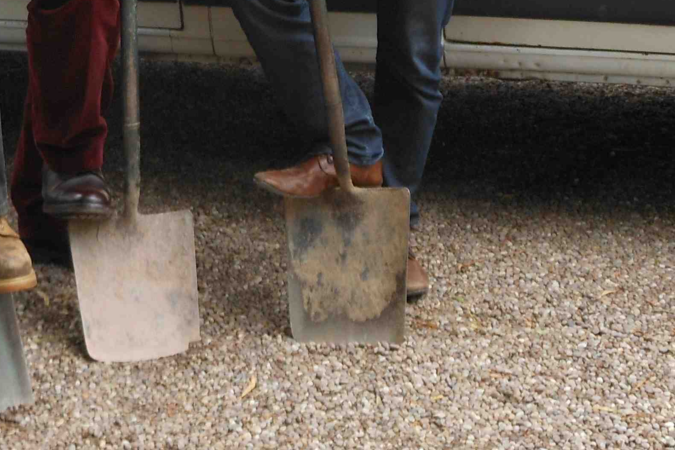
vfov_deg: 11.5
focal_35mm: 115
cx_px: 89
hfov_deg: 17.6
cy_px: -211
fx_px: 2156
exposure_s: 1/80
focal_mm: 6.8
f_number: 3.6
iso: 80
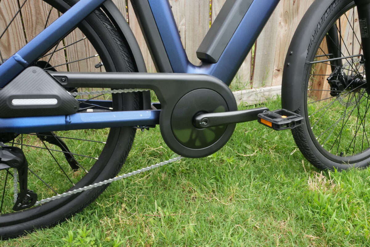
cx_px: 185
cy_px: 124
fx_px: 277
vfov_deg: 47.9
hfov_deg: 67.4
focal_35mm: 27
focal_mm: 18
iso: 1250
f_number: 16
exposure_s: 1/60
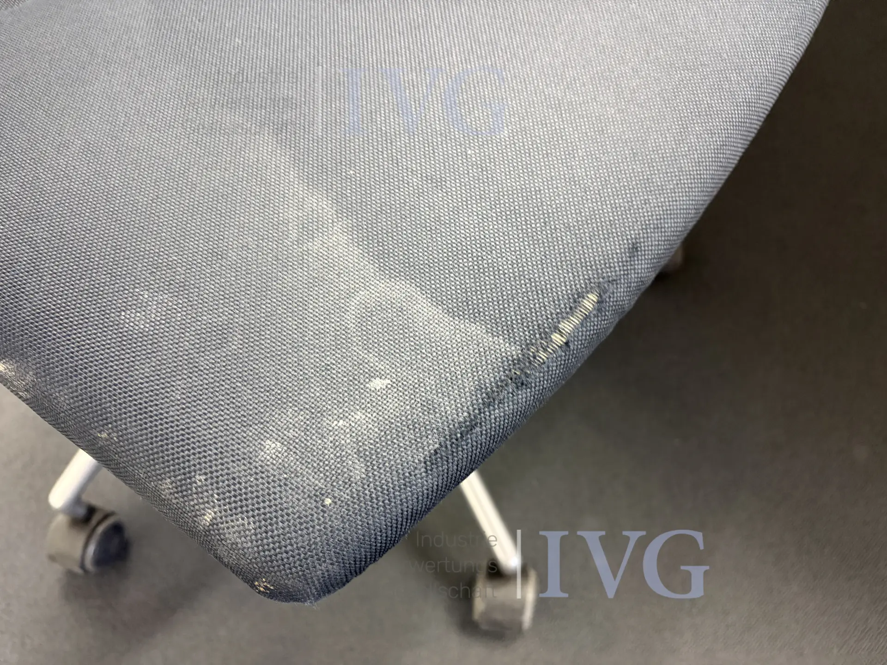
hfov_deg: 67.3
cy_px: 332
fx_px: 666
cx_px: 444
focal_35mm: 26
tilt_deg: -63.0
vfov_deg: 53.1
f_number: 1.6
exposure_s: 1/50
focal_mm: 5.96
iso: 320
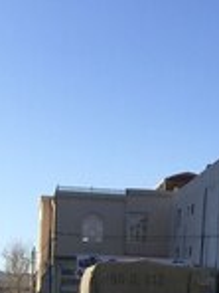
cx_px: 81
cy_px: 426
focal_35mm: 97
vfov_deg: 18.2
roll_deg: -1.8
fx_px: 818
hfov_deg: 15.2
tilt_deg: -5.0
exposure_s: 1/1319
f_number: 2.2
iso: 32
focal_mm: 4.15
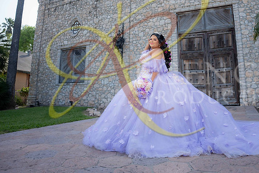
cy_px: 61
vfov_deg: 47.3
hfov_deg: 66.4
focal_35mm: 27
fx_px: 194
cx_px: 161
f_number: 2.8
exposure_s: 1/800
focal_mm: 20
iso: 125
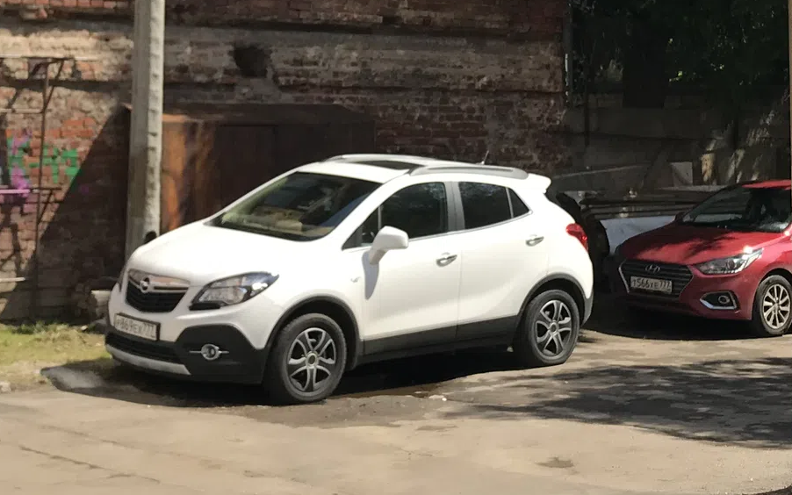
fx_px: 1705
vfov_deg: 16.3
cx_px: 419
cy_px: 39
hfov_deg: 26.1
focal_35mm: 79
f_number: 1.8
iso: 20
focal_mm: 3.99
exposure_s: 1/1429
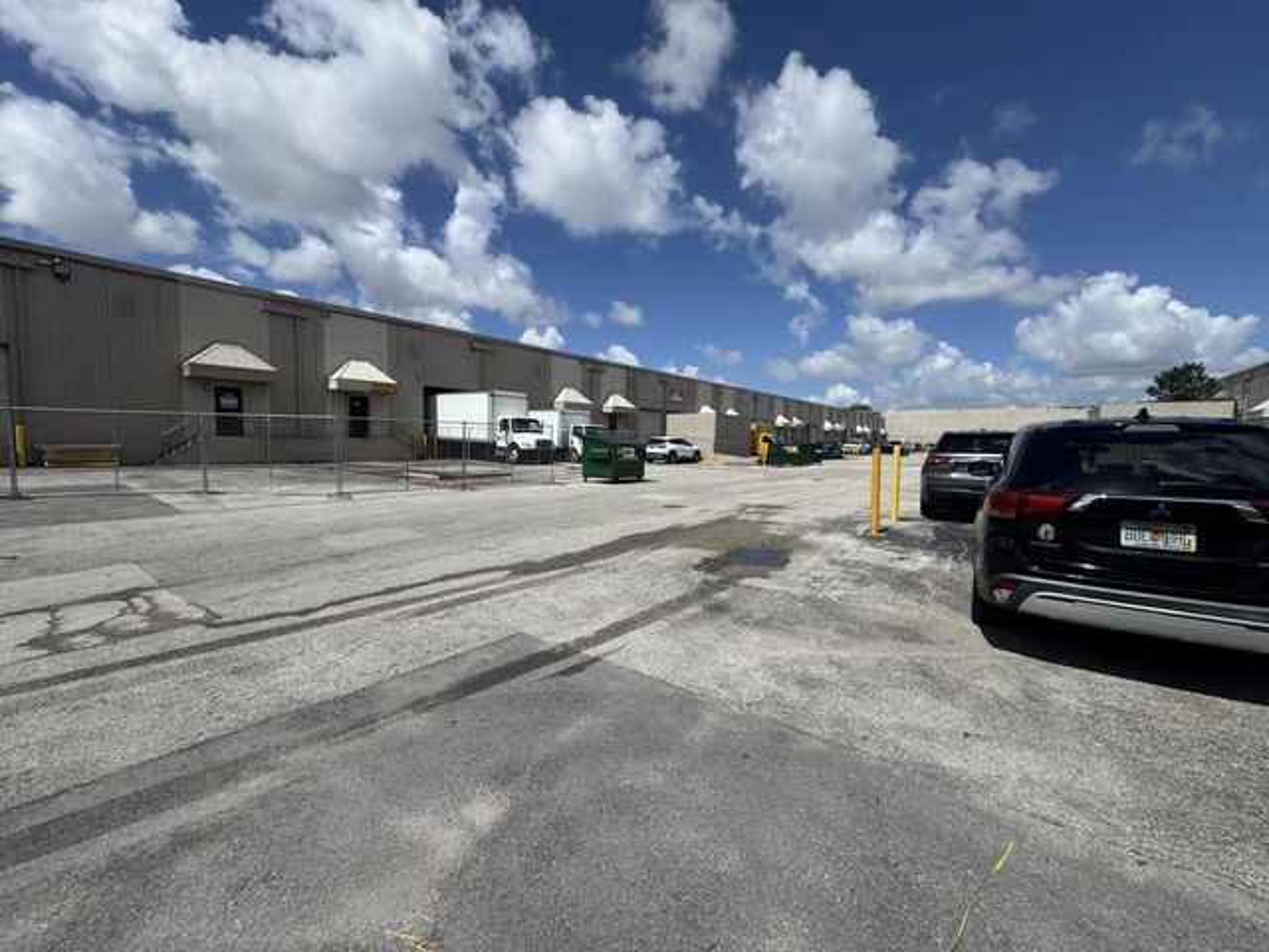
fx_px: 513
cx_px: 634
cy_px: 476
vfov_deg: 85.7
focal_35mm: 14
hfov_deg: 102.1
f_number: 2.2
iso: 50
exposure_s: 1/3906
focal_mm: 2.22
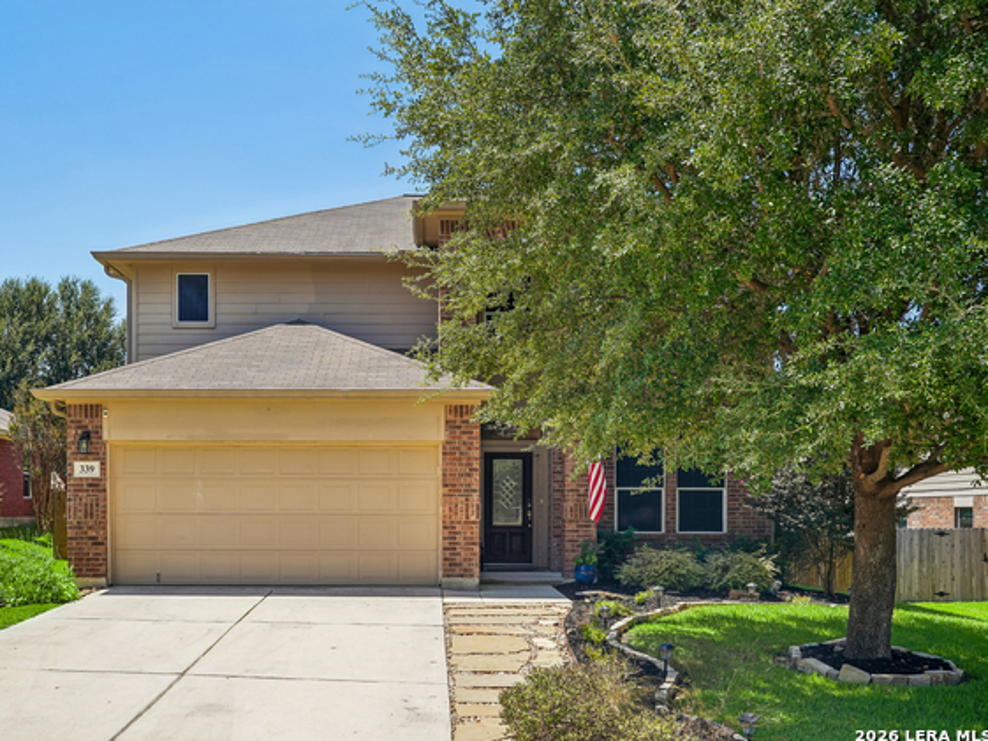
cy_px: 370
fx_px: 971
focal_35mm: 34
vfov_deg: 41.8
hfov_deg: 53.8
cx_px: 431
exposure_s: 1/160
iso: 100
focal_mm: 31
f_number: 8
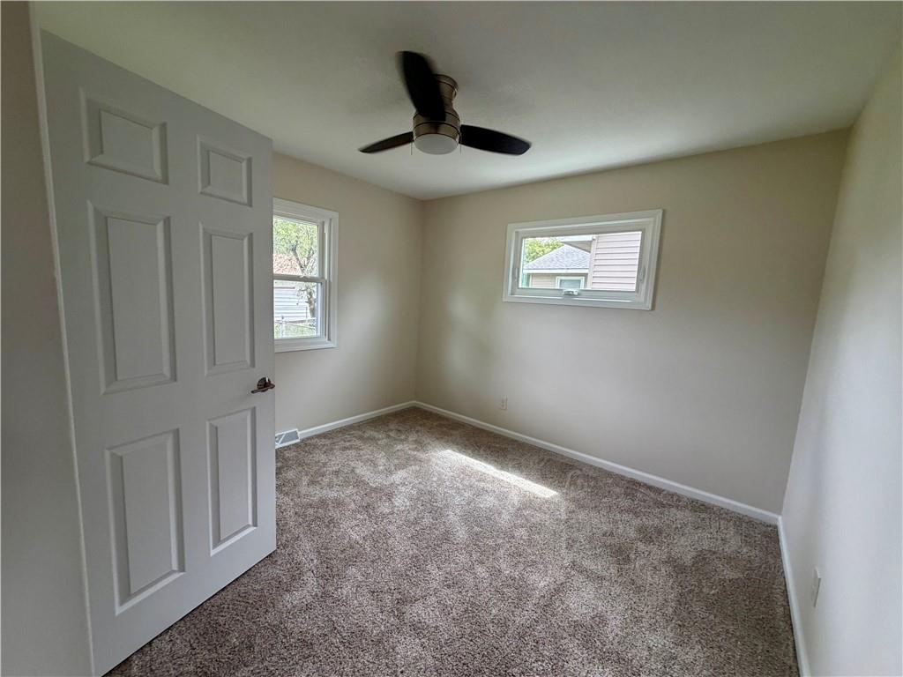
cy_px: 338
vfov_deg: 85.7
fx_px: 365
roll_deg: -1.8
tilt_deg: -6.3
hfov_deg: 102.1
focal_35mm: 14
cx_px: 452
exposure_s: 1/121
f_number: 2.2
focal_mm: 2.22
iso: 200
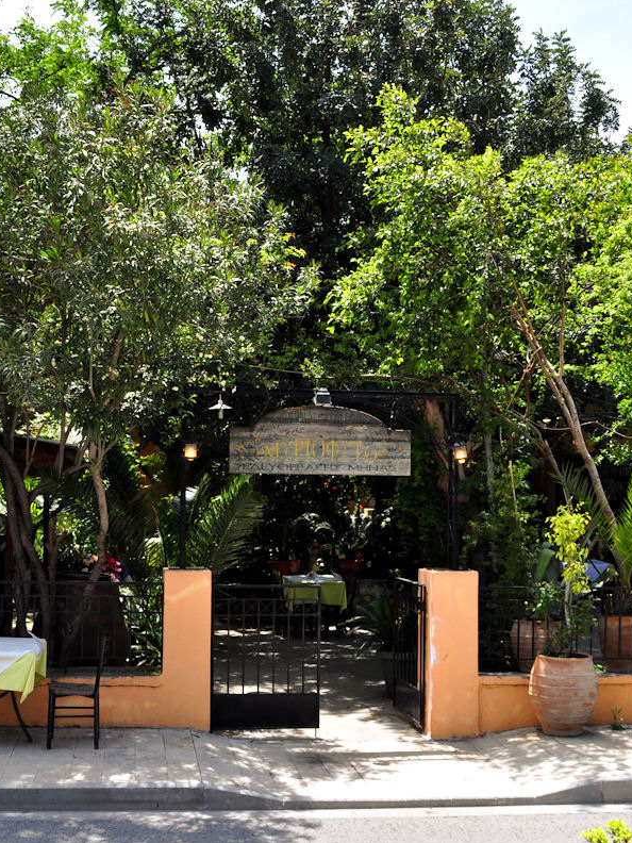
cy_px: 422
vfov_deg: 39.7
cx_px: 338
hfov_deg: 30.3
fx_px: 1168
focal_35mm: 48
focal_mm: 22
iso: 200
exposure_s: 1/160
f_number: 10
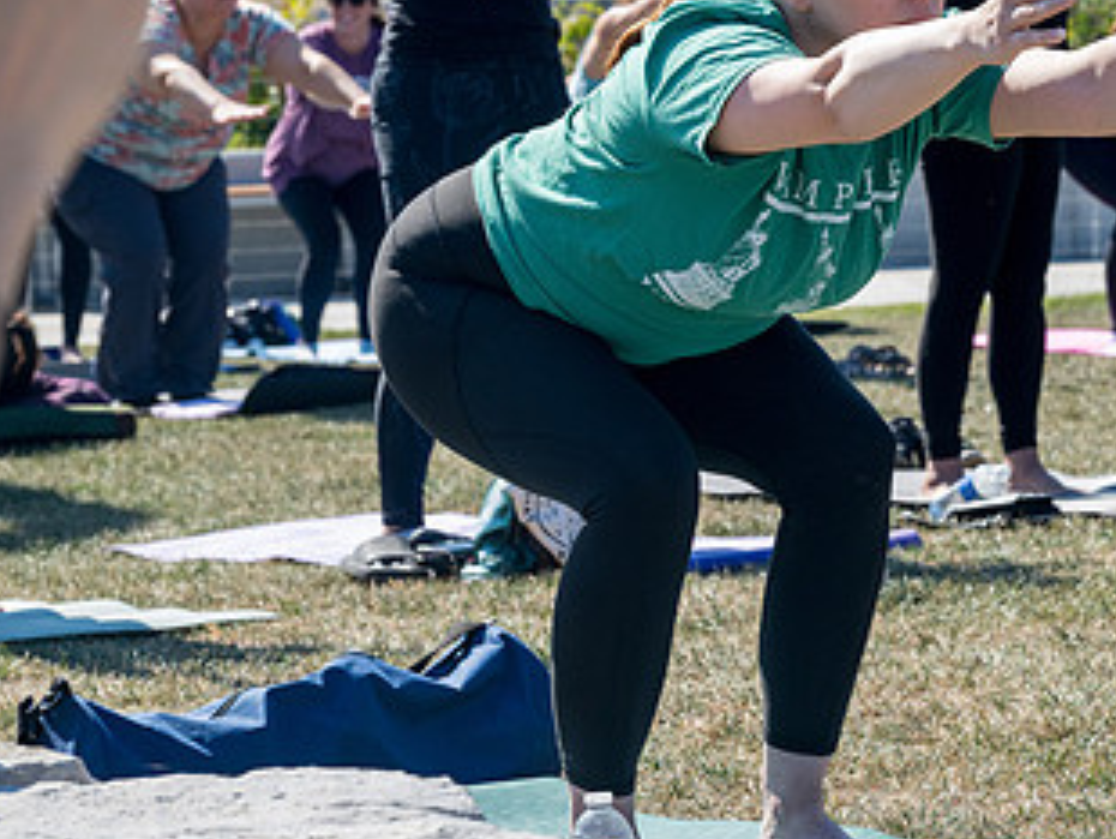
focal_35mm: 178
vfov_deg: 8.3
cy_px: 254
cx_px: 850
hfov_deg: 11.1
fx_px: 5743
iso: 400
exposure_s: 1/640
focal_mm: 99
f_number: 8
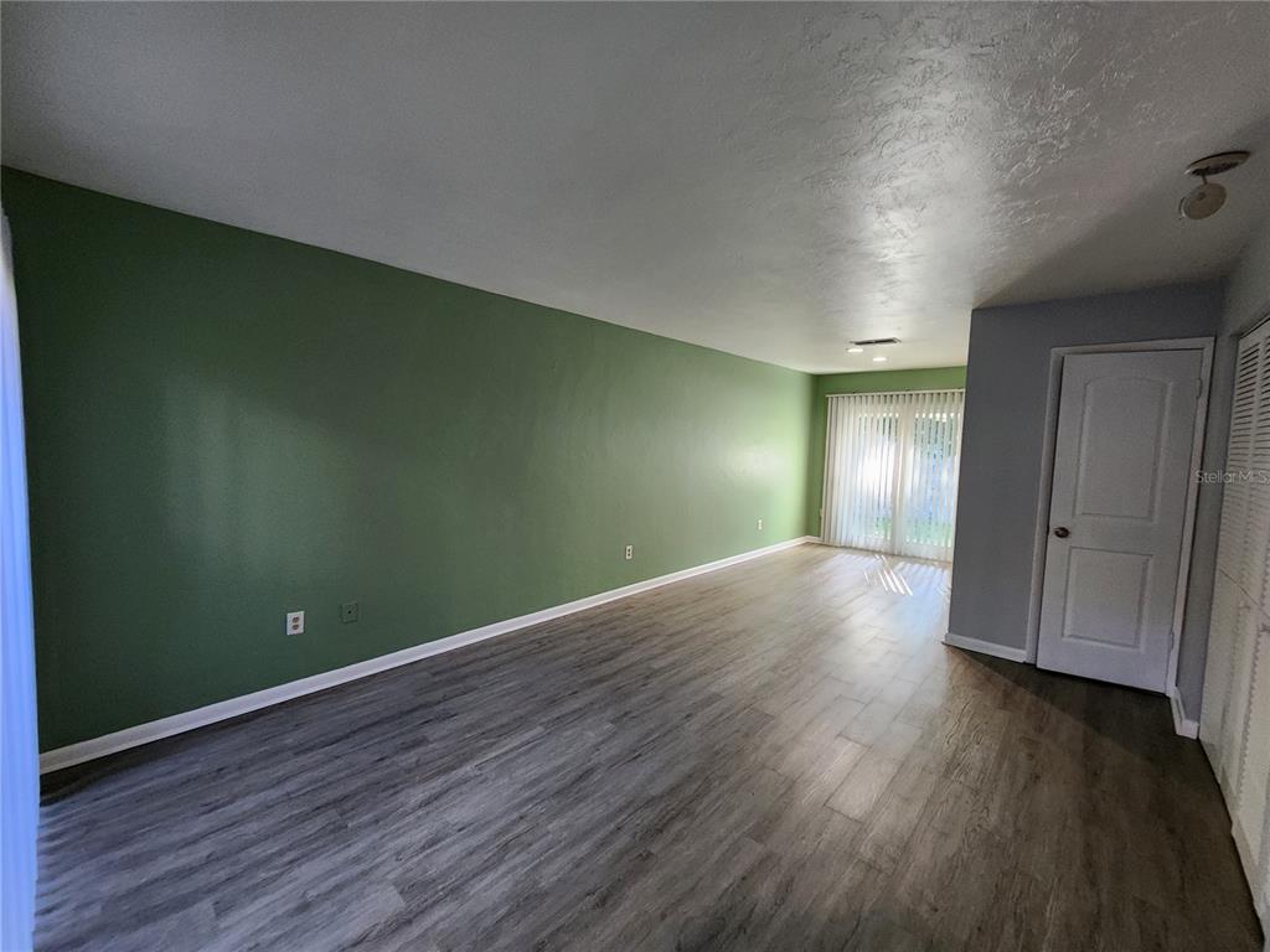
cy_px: 476
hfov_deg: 106.2
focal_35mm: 13
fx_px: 477
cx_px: 635
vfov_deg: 89.9
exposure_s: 1/30
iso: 320
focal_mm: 2.2
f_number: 2.2
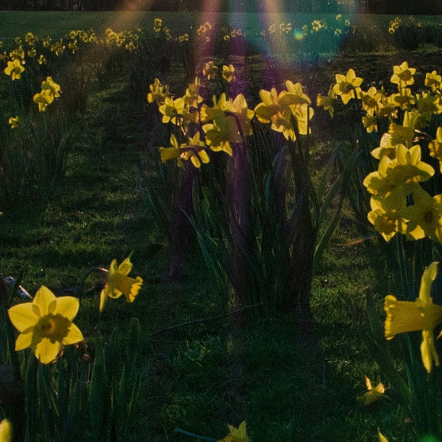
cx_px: 355
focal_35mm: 127
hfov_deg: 13.7
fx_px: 1835
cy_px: 215
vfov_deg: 13.7
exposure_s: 8
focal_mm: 25
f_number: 22
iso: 640
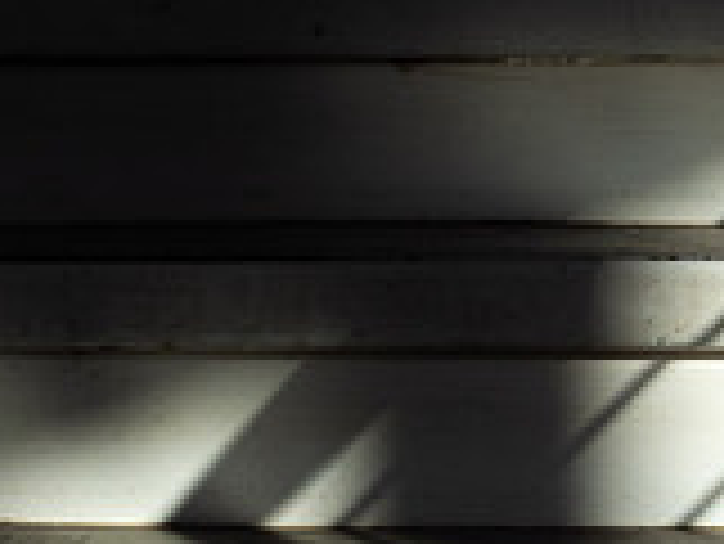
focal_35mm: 288
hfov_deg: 6.8
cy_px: 794
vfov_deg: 5.1
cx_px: 755
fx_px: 6028
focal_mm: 40
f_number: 8
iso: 200
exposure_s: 1/320
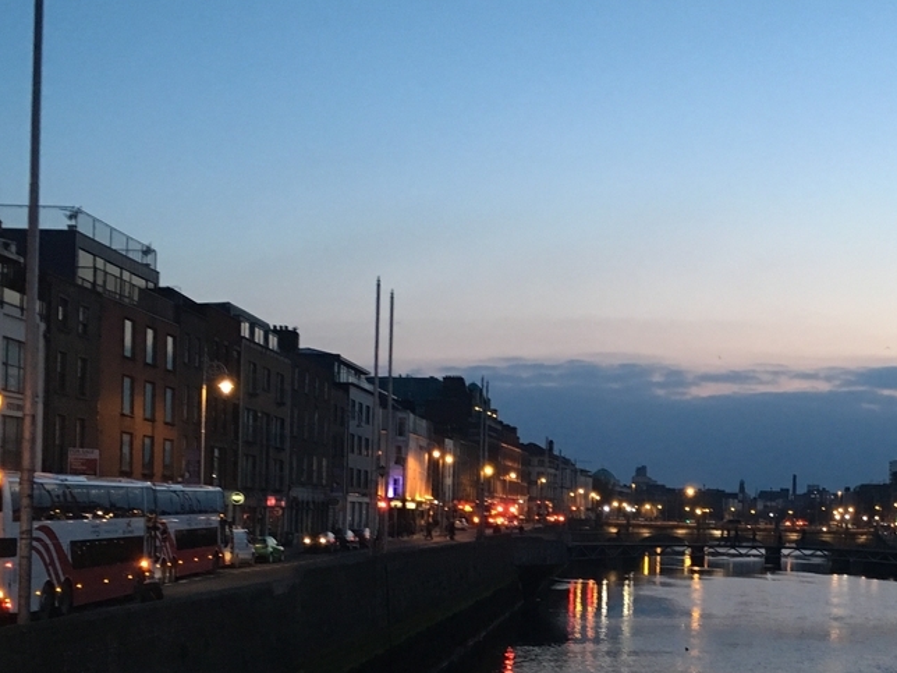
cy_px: 528
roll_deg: -1.5
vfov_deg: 26.6
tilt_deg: +0.6
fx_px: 1399
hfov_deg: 34.8
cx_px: 666
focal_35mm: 54
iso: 160
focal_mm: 4.15
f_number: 2.2
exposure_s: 1/33
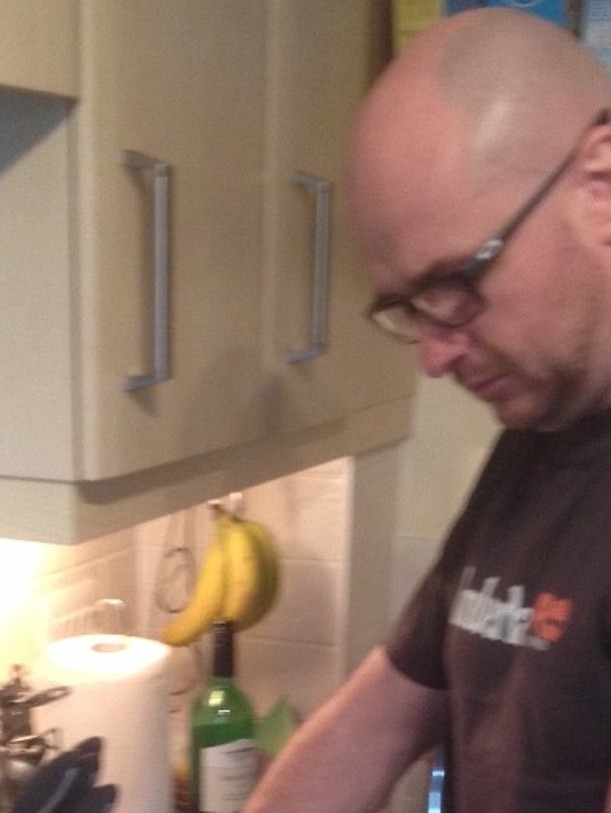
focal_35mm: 83
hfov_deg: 17.8
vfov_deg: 22.1
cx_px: 277
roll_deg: -0.7
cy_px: 927
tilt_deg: -24.8
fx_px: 1952
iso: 160
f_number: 2.4
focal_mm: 4.28
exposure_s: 1/20
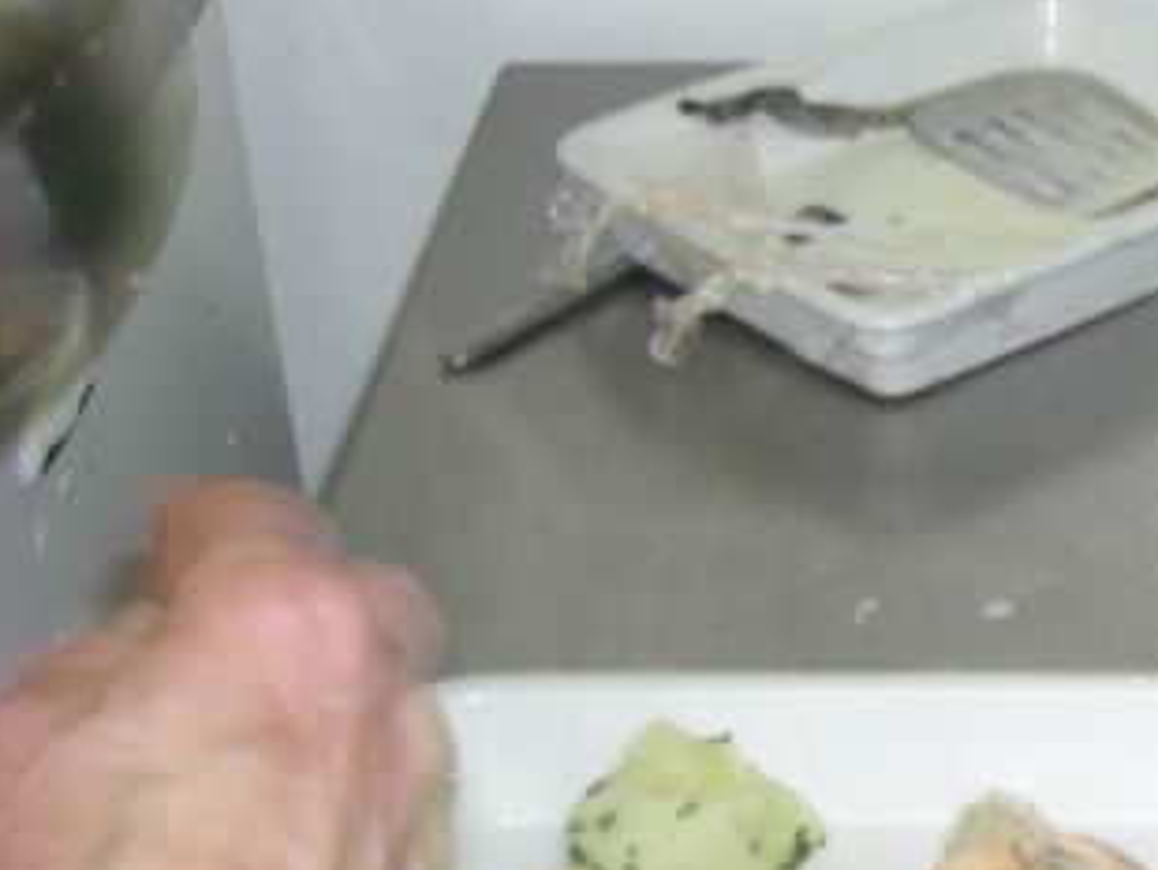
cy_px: 877
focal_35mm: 98
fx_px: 3281
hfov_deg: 18.7
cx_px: 1483
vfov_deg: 14.8
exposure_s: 1/60
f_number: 2.8
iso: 200
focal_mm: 7.9
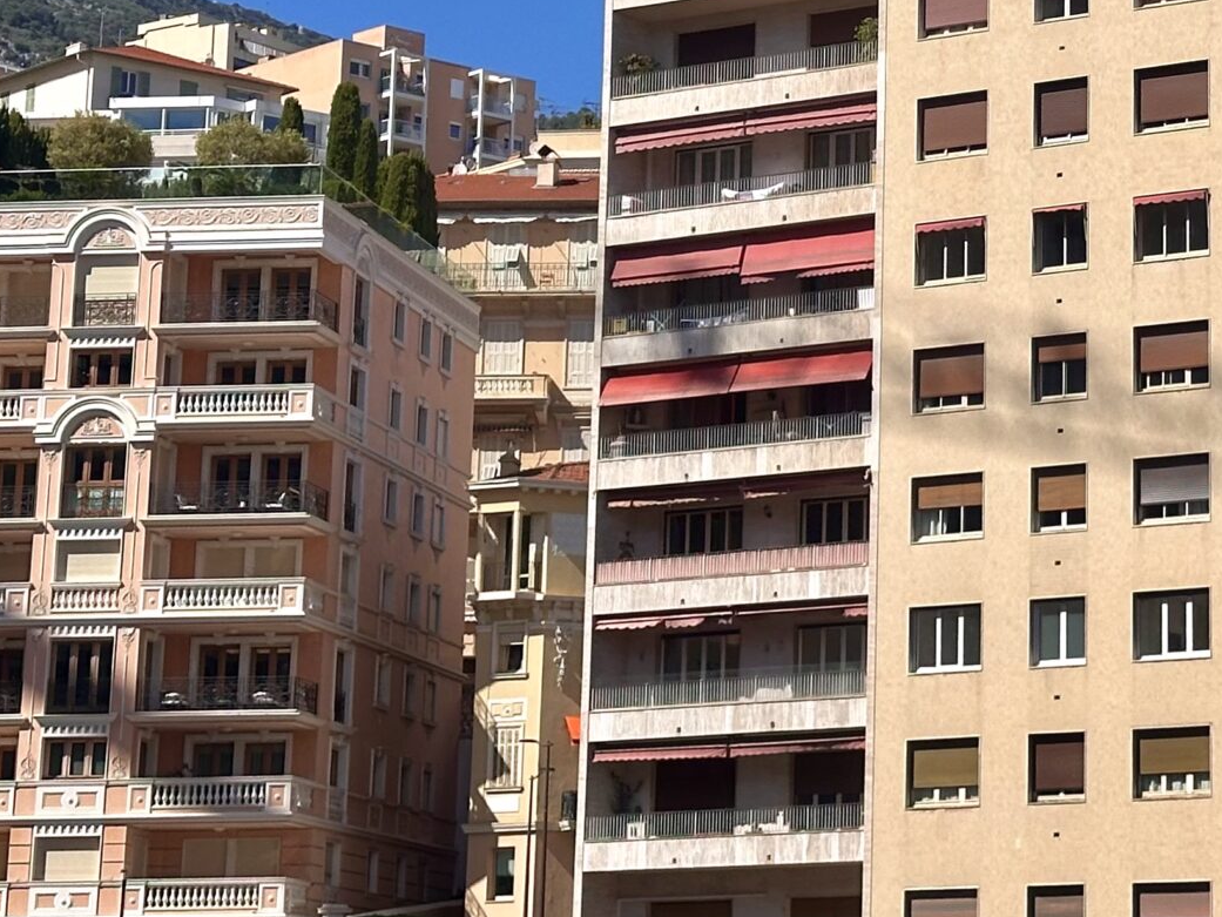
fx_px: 4166
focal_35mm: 118
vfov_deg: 12.5
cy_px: 119
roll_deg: +0.3
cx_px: 1140
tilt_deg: +13.2
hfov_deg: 16.4
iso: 64
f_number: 1.78
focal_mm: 6.86
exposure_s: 1/7092
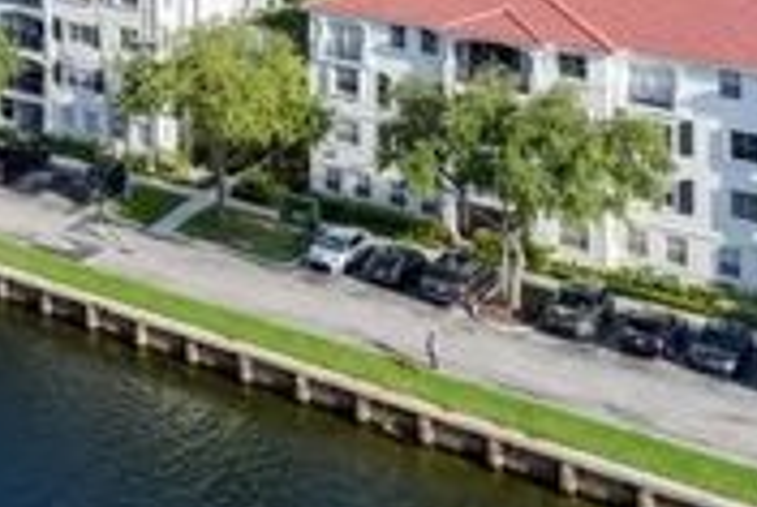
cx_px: -499
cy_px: -294
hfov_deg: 21.9
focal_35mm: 69
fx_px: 1453
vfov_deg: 17.4
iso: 400
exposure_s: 1/2500
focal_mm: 19
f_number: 8
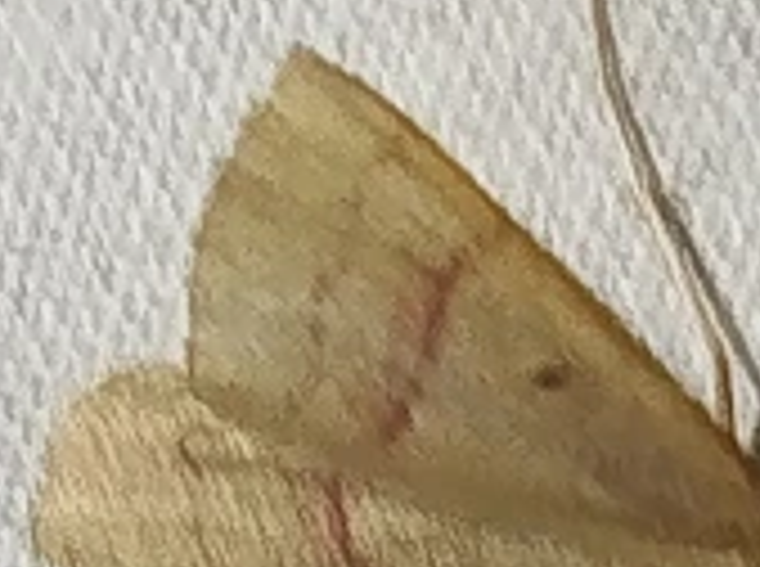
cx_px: 81
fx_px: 7734
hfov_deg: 5.6
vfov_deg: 4.2
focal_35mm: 353
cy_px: 806
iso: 160
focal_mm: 5.31
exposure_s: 1/50
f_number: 1.7
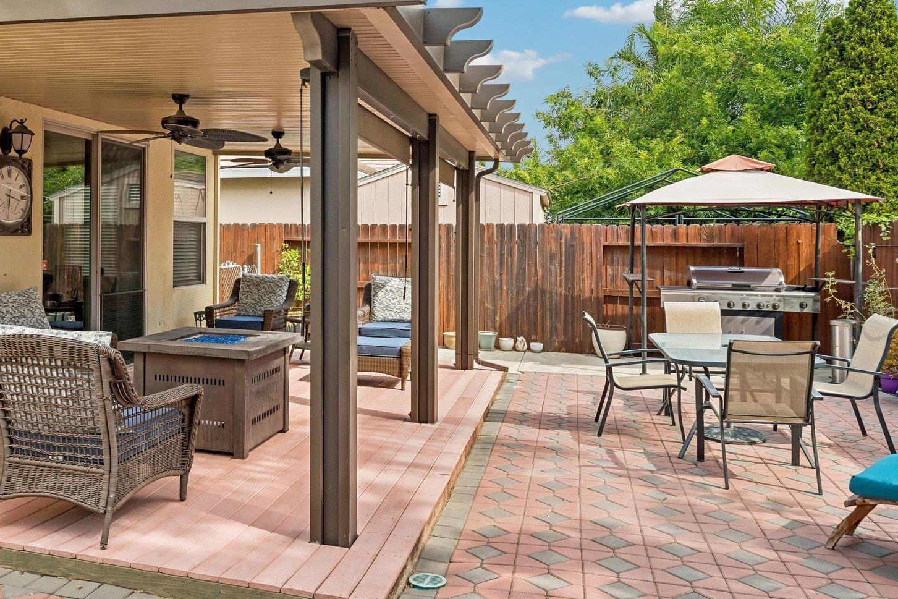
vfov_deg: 42.1
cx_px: 307
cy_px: 238
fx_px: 773
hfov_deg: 59.0
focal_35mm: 31
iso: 400
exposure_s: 1/125
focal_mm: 22
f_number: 8
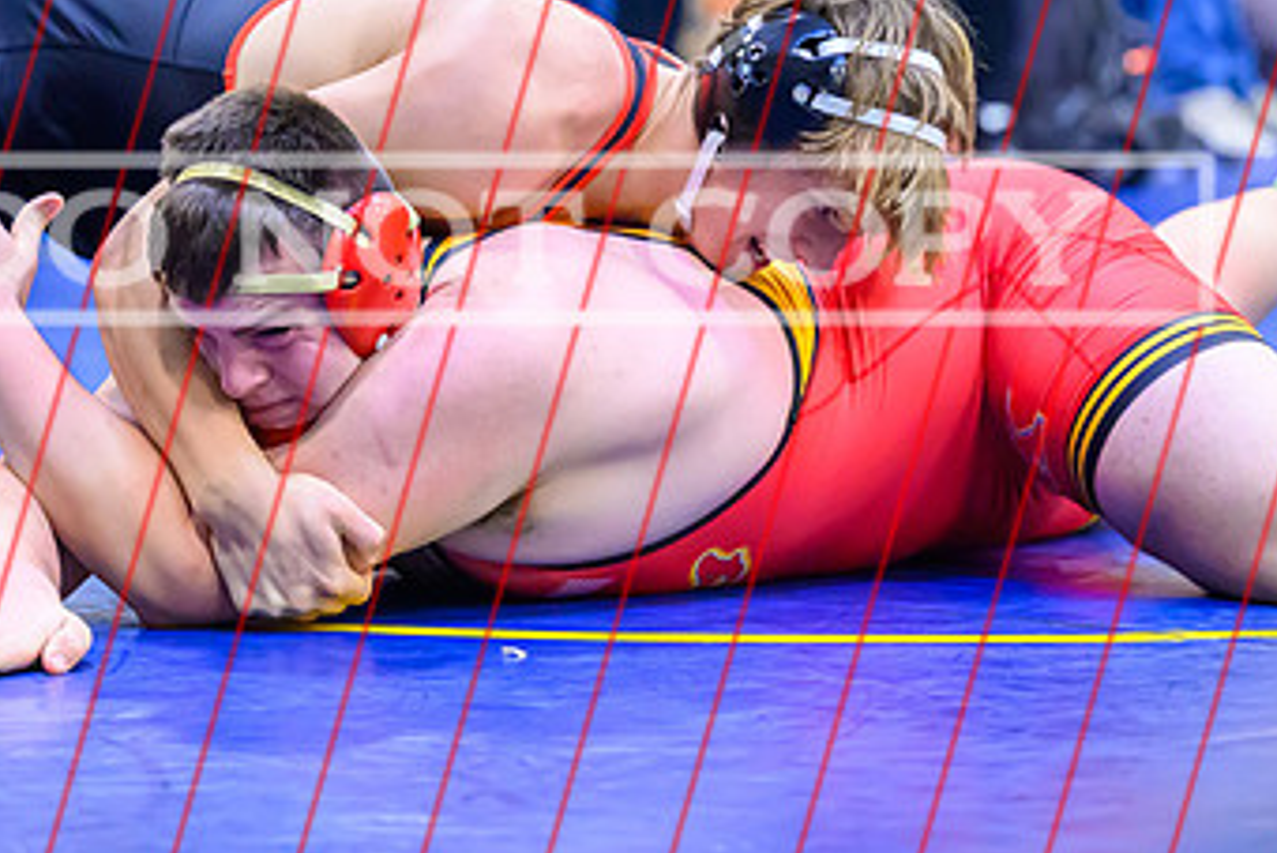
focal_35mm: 215
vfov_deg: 6.4
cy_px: 271
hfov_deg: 9.6
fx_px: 7629
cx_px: 478
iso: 6400
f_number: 2.8
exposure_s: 1/640
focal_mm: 105
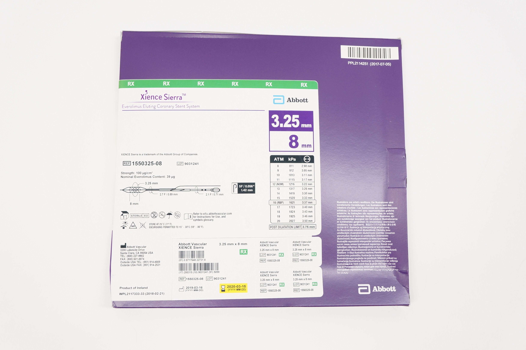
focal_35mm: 33
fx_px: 482
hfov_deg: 57.3
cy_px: 175
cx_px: 263
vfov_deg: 39.9
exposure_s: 1/60
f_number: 5.6
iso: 400
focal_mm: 22
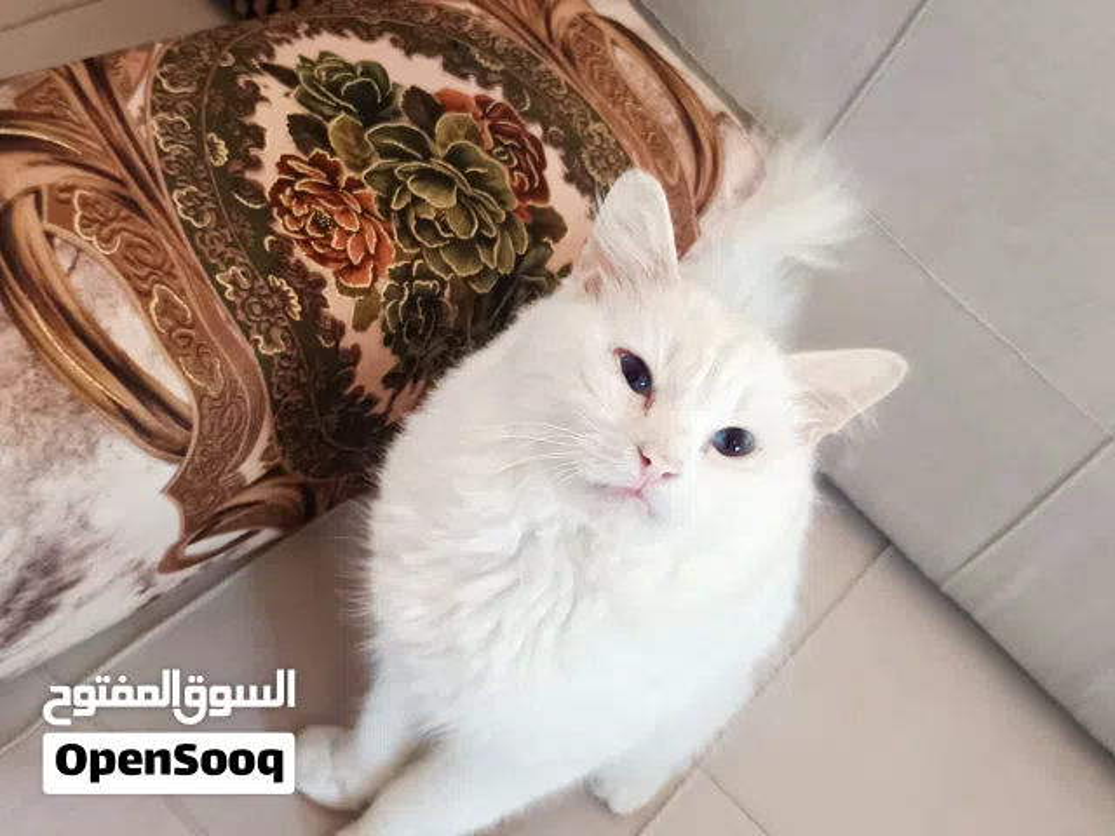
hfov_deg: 71.6
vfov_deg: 56.8
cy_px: 418
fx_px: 773
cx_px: 558
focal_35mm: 24
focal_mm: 5.31
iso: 827
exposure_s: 1/50
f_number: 1.7
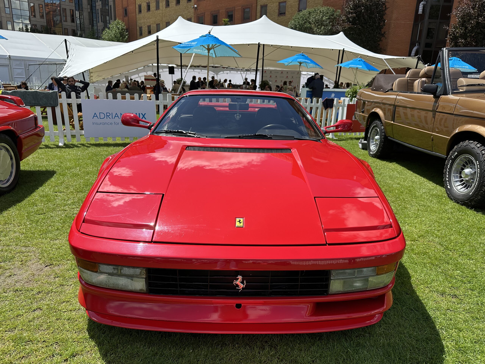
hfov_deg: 71.6
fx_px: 336
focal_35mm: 24
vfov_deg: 56.8
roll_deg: -2.7
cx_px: 242
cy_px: 182
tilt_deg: -16.4
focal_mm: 6.86
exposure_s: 1/3155
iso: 80
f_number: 1.78
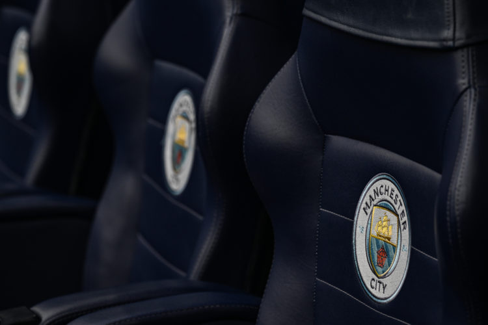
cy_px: 162
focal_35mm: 175
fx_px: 2372
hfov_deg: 11.7
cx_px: 244
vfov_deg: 7.8
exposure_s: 1/1000
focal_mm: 175
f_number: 6.3
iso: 800
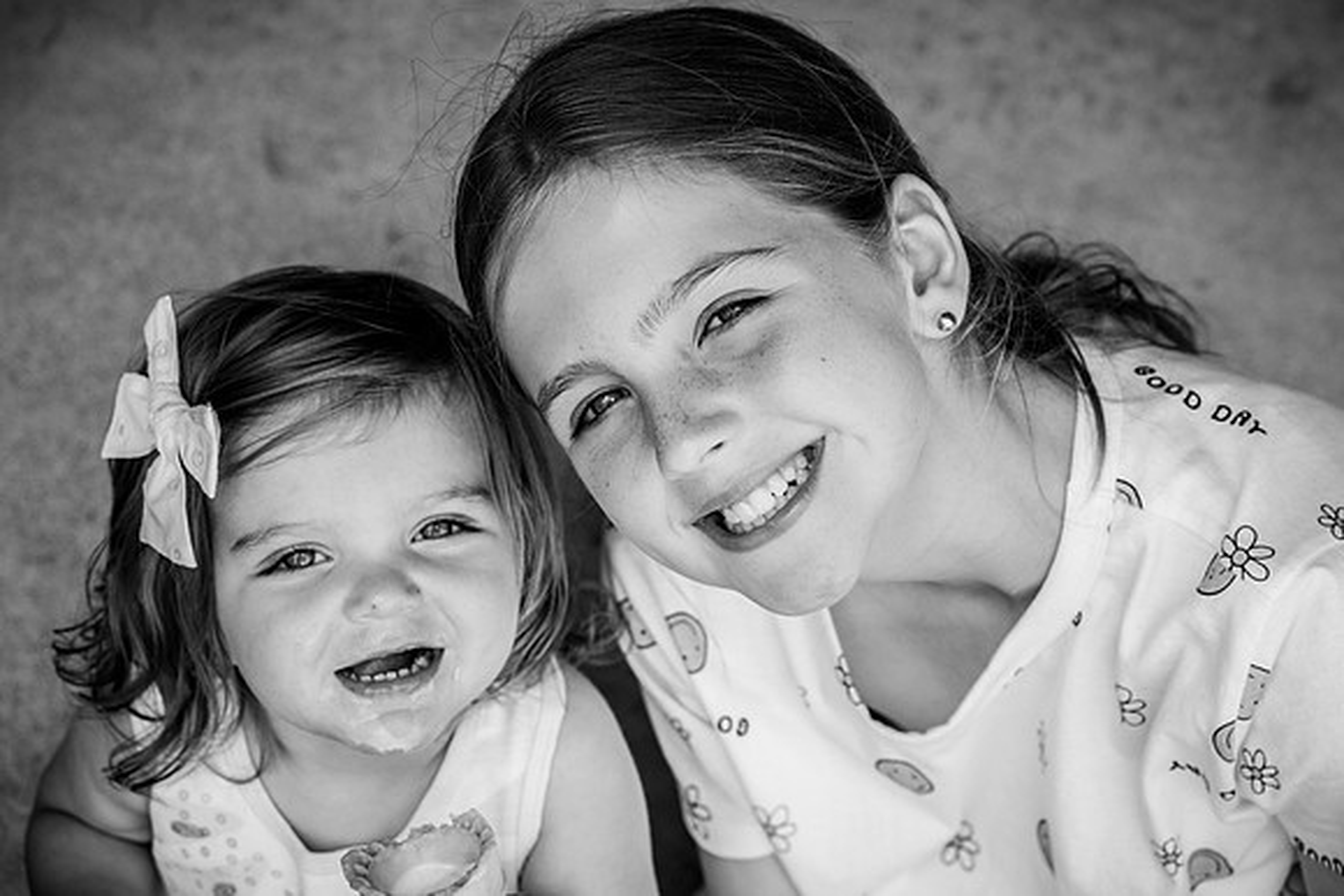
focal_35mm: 85
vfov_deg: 16.1
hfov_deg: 23.9
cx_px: 672
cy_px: 448
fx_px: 3174
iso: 640
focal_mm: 85
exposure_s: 1/320
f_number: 6.3
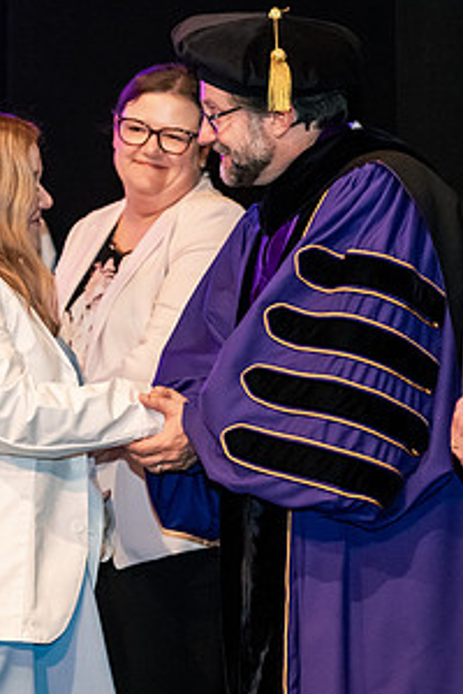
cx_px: 245
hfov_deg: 7.9
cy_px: 325
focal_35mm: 174
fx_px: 3356
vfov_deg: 11.8
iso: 3200
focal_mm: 90
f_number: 3.5
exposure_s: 1/200
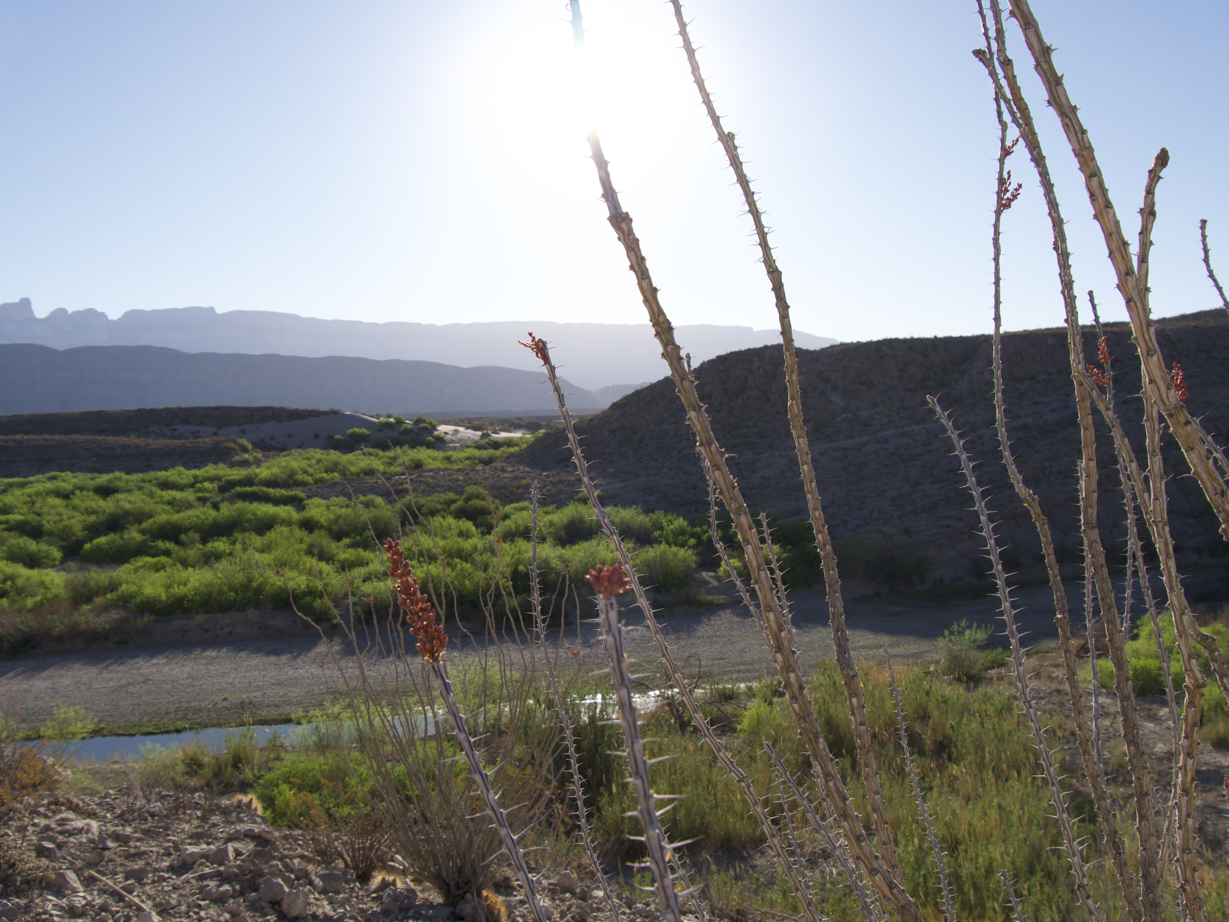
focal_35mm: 30
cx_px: 614
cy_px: 461
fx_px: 1065
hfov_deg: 60.0
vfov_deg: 46.8
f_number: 7.1
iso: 200
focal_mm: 14
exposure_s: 1/500
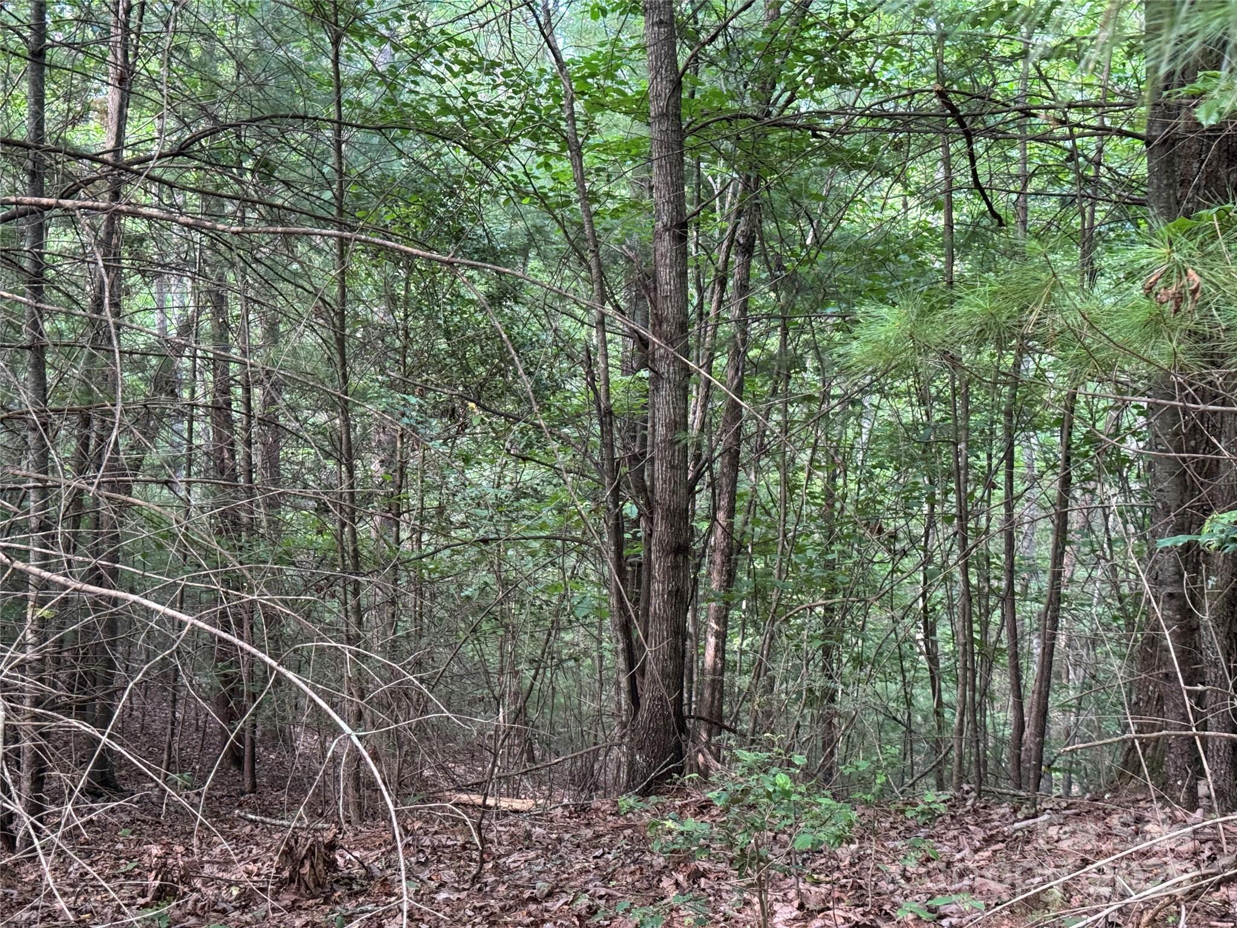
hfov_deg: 39.7
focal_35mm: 48
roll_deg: -0.3
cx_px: 618
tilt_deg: -9.9
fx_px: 1715
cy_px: 464
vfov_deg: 30.3
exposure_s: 1/60
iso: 200
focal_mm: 6.76
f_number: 1.78
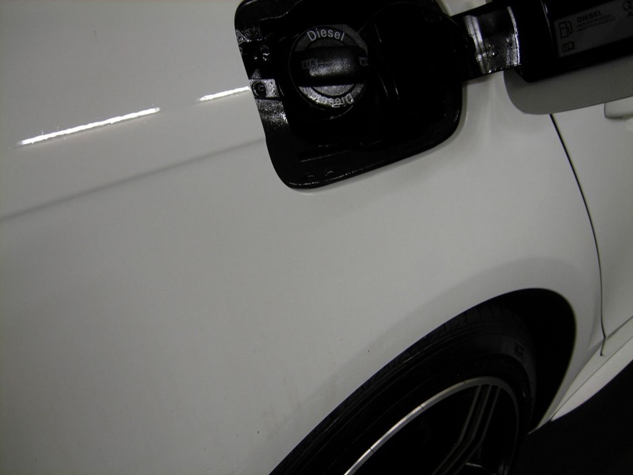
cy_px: 238
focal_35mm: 36
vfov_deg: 39.7
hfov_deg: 51.4
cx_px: 316
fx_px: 658
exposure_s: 1/15.1
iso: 50
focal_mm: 7.5
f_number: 2.7
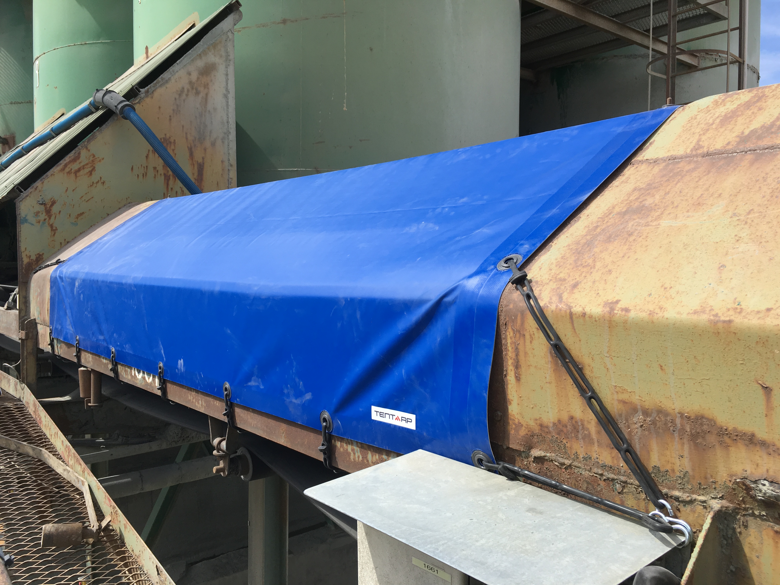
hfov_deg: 61.7
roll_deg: +0.5
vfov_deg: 48.2
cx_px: 390
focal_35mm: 29
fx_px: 653
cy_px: 292
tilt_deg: -1.5
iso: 25
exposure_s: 1/1026
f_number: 2.2
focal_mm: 4.15
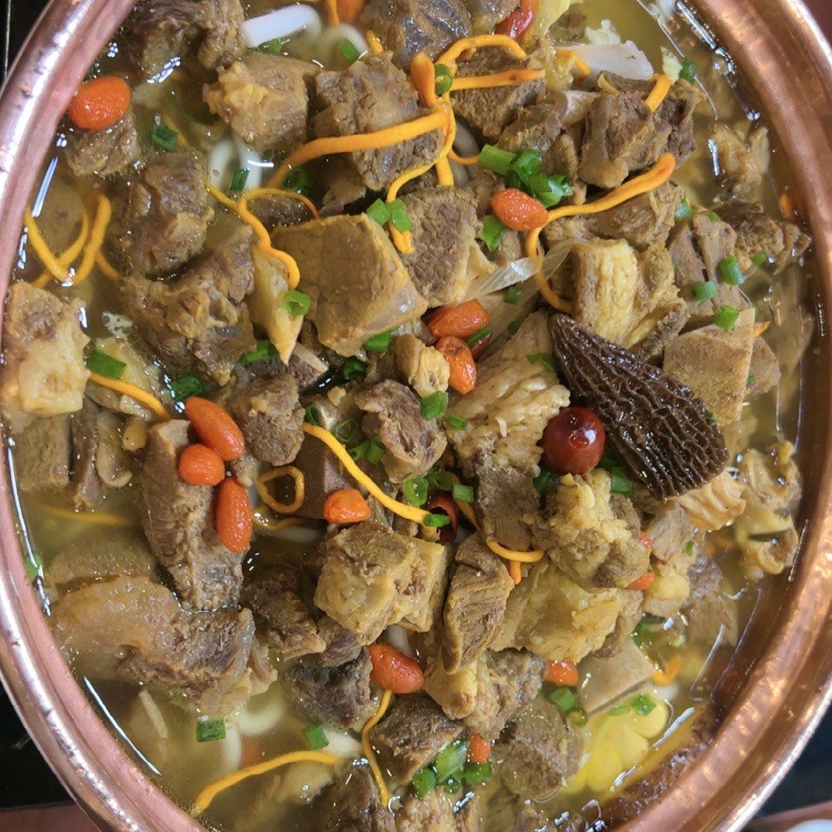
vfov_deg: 24.6
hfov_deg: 24.7
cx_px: 414
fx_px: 1903
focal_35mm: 70
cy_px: 303
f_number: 1.5
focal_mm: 5.7
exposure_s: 1/50
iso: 200
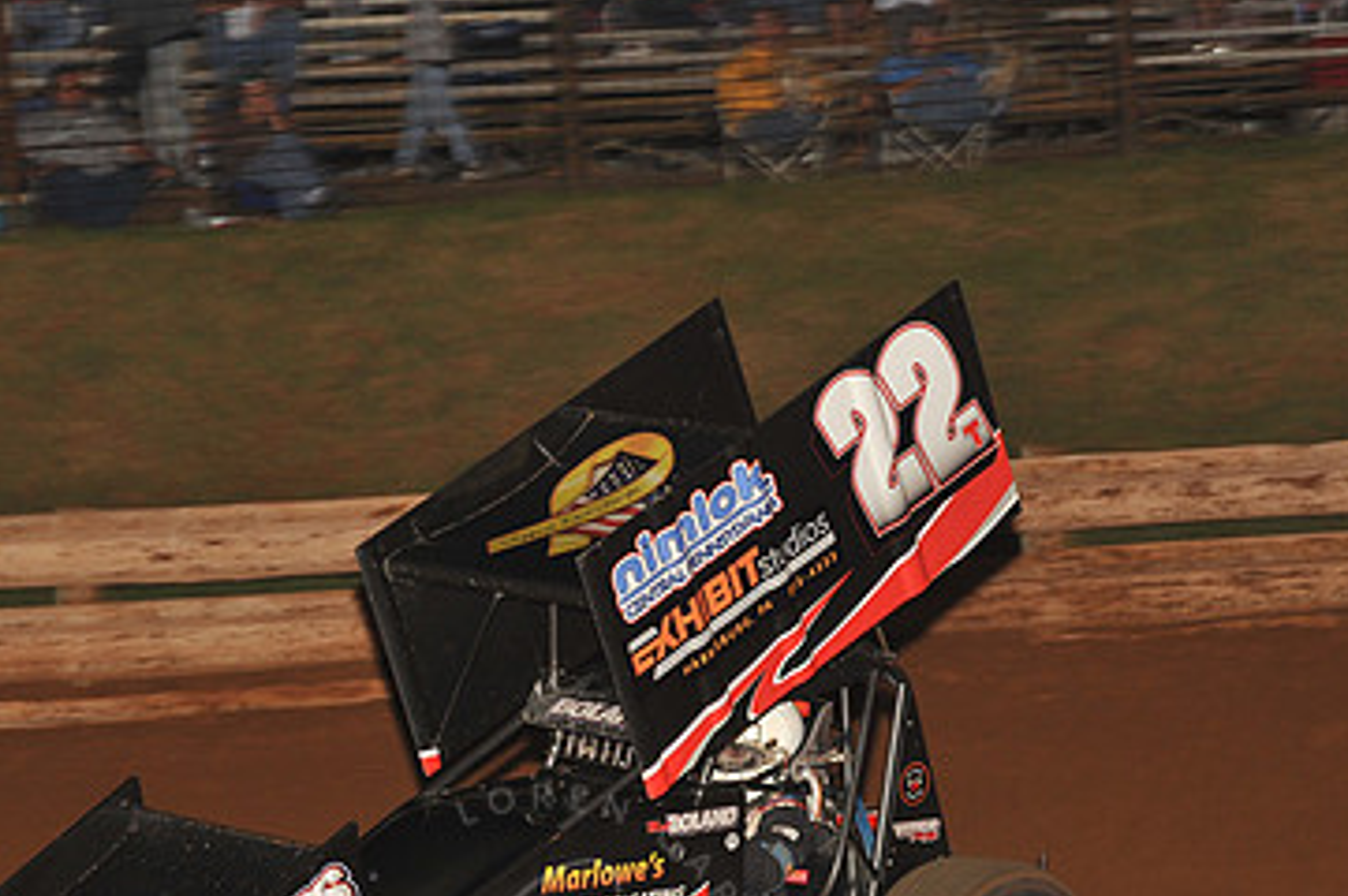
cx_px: 541
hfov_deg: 10.2
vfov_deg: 6.8
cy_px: 665
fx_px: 7519
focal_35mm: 201
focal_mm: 125
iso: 1000
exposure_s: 1/320
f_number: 6.3
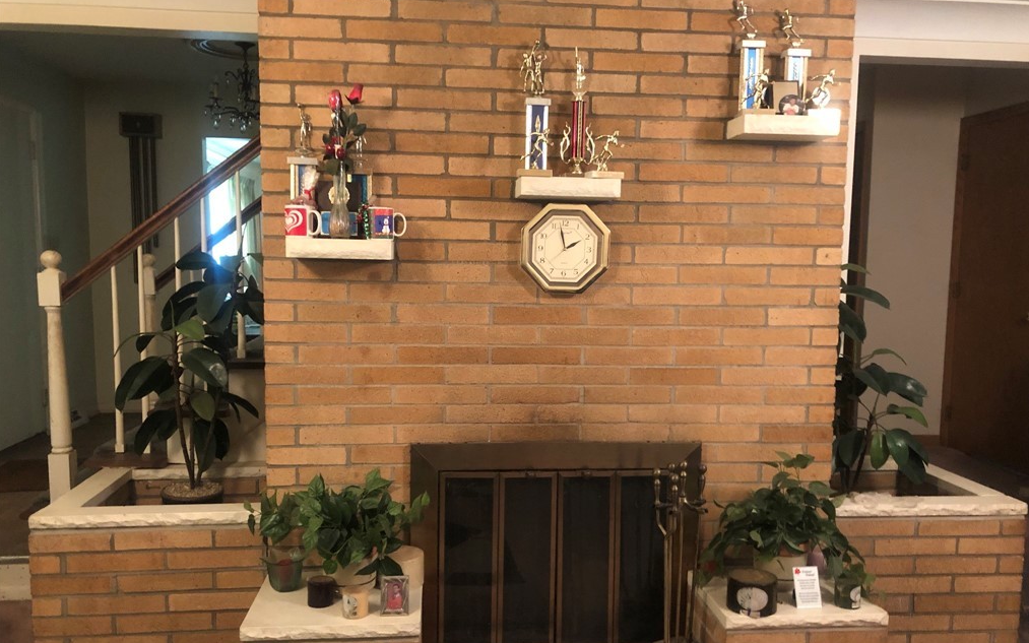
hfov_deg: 62.9
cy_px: 345
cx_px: 516
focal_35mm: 30
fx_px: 841
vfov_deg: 41.8
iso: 100
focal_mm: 3.99
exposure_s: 1/4
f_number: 1.8
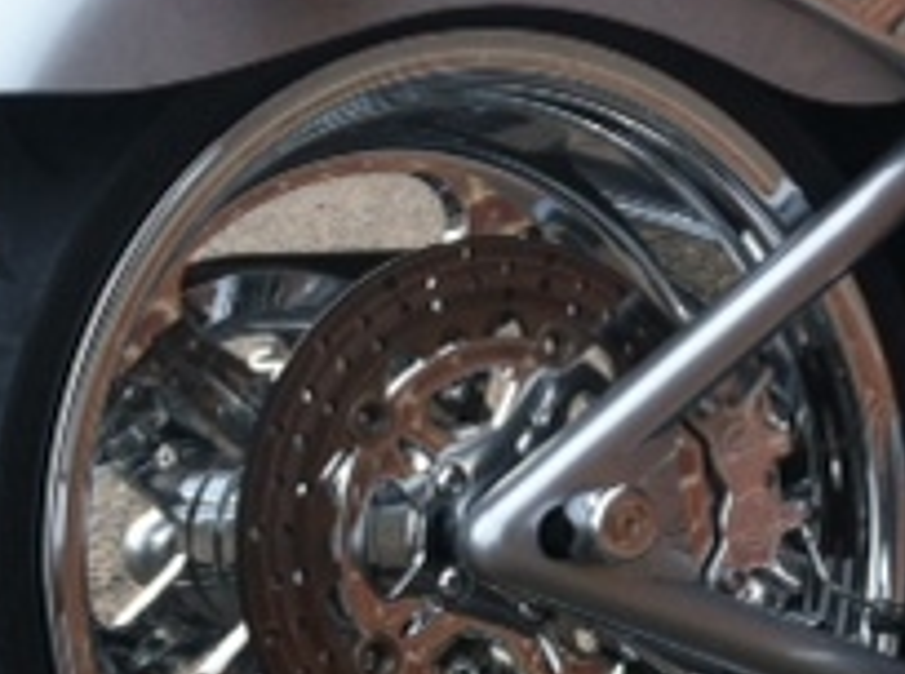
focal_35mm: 110
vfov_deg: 13.4
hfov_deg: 17.3
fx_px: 2869
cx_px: 998
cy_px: 208
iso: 80
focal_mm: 3.85
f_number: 2.8
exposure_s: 1/229
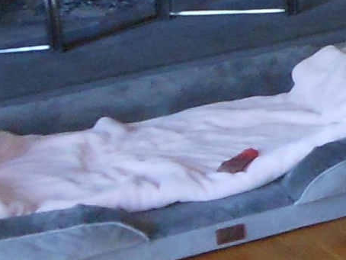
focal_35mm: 169
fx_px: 1690
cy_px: -173
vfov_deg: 8.5
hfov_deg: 9.8
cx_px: 925
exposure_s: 1/25
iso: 250
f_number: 3.2
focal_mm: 4.5
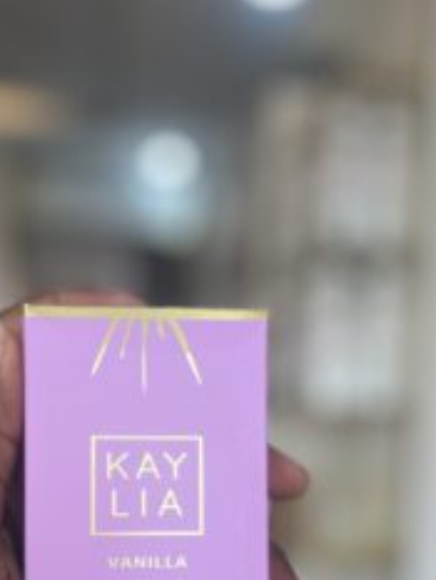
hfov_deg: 30.2
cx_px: 174
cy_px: 482
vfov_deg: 37.9
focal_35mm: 48
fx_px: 805
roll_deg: -2.0
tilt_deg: -4.6
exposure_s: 1/100
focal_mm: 5.7
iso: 40
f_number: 1.5
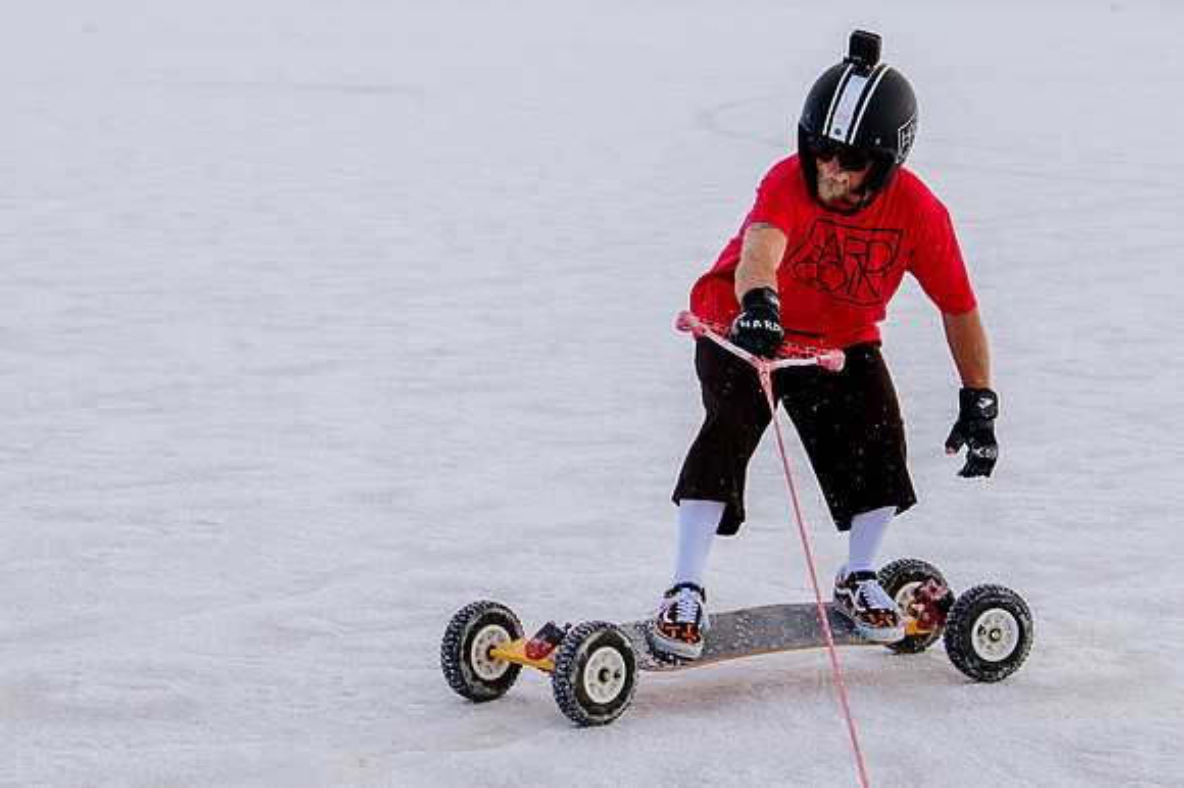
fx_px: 3808
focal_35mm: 116
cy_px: 146
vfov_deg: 11.8
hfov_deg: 17.7
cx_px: 592
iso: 400
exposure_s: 1/2000
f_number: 5.6
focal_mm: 50
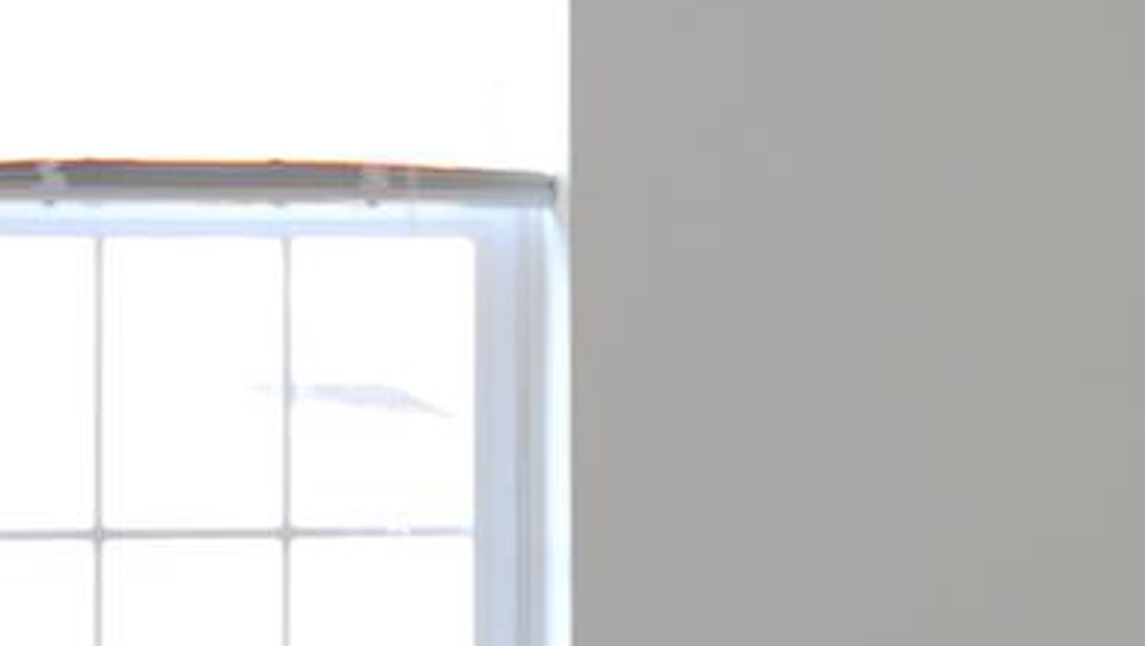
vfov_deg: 6.1
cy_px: 339
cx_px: 791
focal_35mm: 201
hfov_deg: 10.7
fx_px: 6105
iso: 100
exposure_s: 1/13
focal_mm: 24
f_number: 3.8
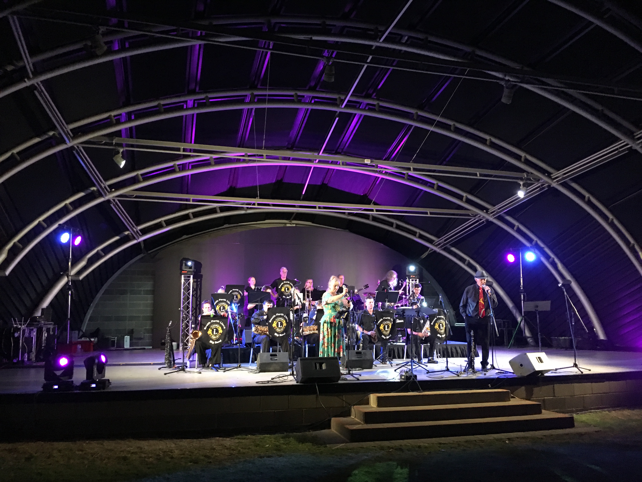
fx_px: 538
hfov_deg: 61.7
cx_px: 321
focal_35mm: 29
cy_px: 241
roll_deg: -0.2
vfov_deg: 48.2
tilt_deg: +8.6
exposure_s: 1/17
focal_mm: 4.15
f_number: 2.2
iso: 320
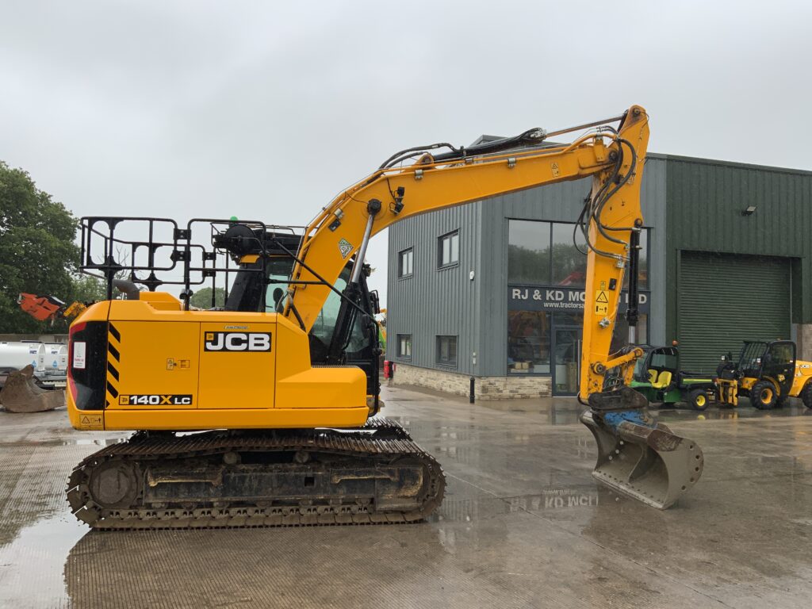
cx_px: 406
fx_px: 680
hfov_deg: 61.7
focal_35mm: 29
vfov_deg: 48.2
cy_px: 304
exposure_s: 1/335
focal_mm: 3
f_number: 1.8
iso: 16
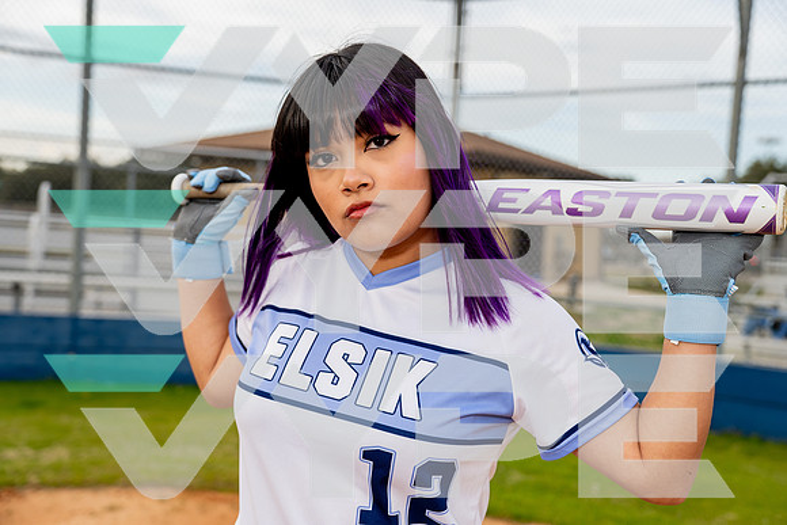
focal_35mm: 48
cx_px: 394
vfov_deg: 28.1
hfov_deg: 41.1
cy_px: 262
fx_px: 1050
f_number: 4
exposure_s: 1/250
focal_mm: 48
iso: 80
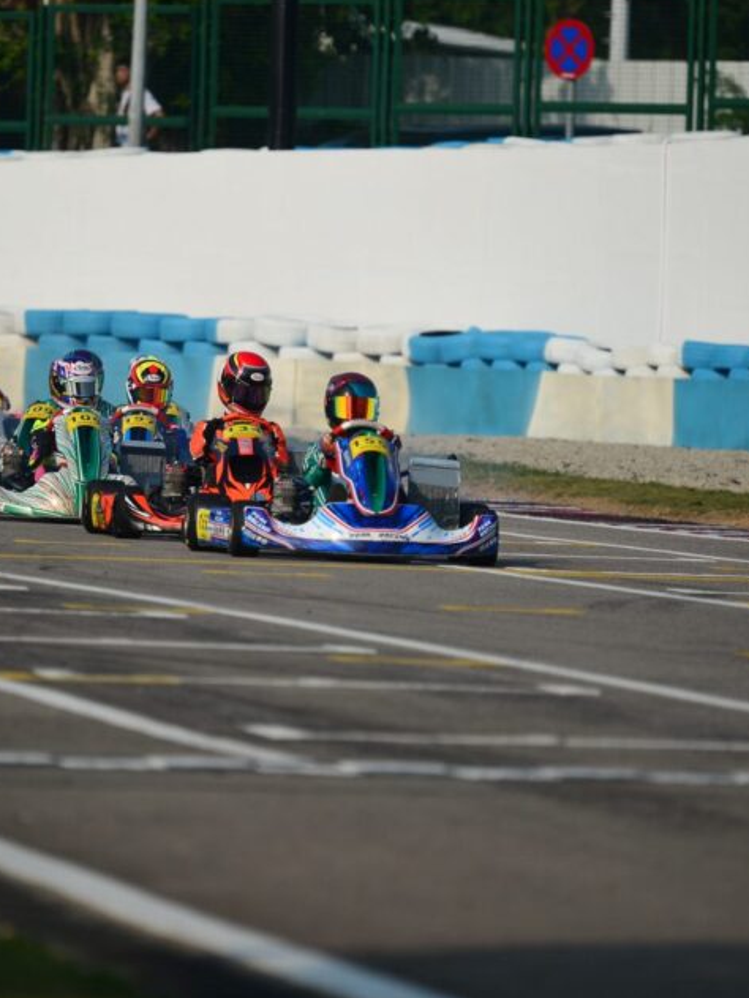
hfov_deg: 3.2
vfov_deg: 4.2
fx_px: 13473
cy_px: 479
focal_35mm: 467
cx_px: 292
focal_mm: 300
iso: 125
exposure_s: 1/2500
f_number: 4
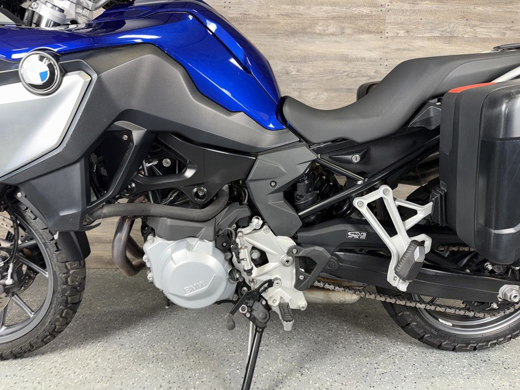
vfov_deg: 56.8
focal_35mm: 24
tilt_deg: -3.4
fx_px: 361
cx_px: 260
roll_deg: -1.0
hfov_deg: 71.6
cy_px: 195
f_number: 1.78
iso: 80
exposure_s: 1/18
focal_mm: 6.76
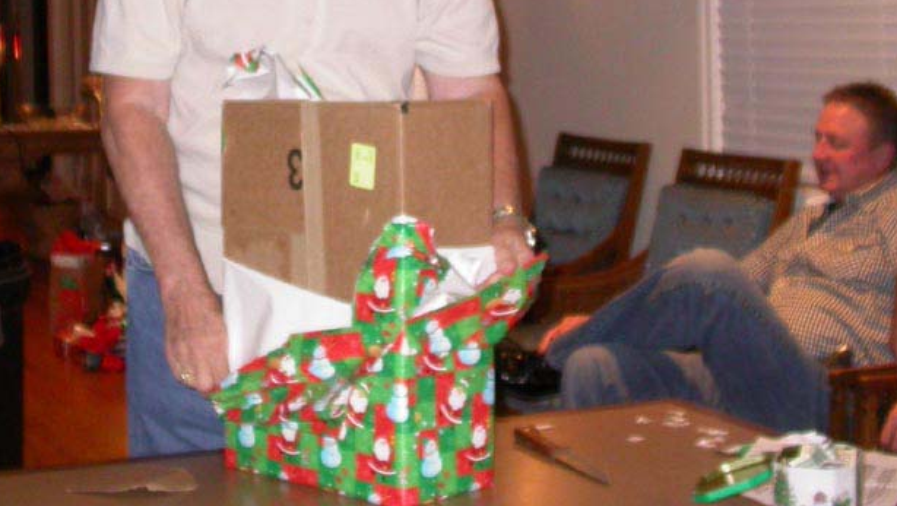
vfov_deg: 17.2
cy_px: 16
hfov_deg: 30.4
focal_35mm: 69
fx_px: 1642
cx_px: 321
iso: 200
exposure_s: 1/60
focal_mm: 7.85
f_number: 2.6
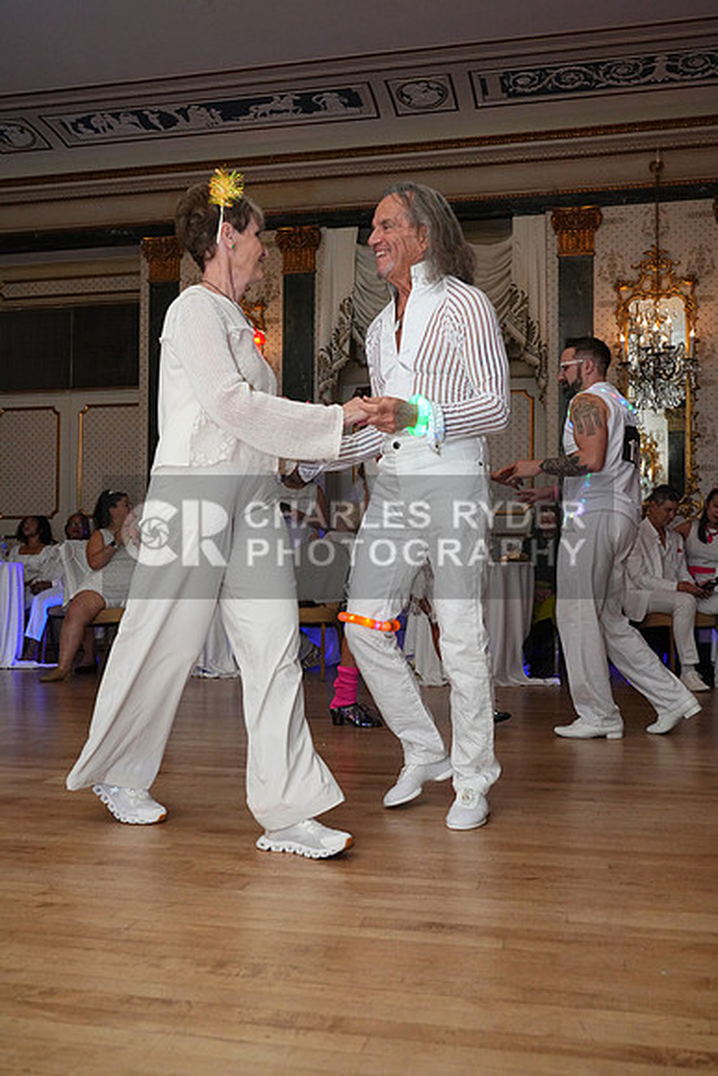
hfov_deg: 38.9
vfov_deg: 55.8
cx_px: 359
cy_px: 538
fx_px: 1016
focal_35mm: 34
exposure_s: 1/200
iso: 5000
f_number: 5
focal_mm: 34
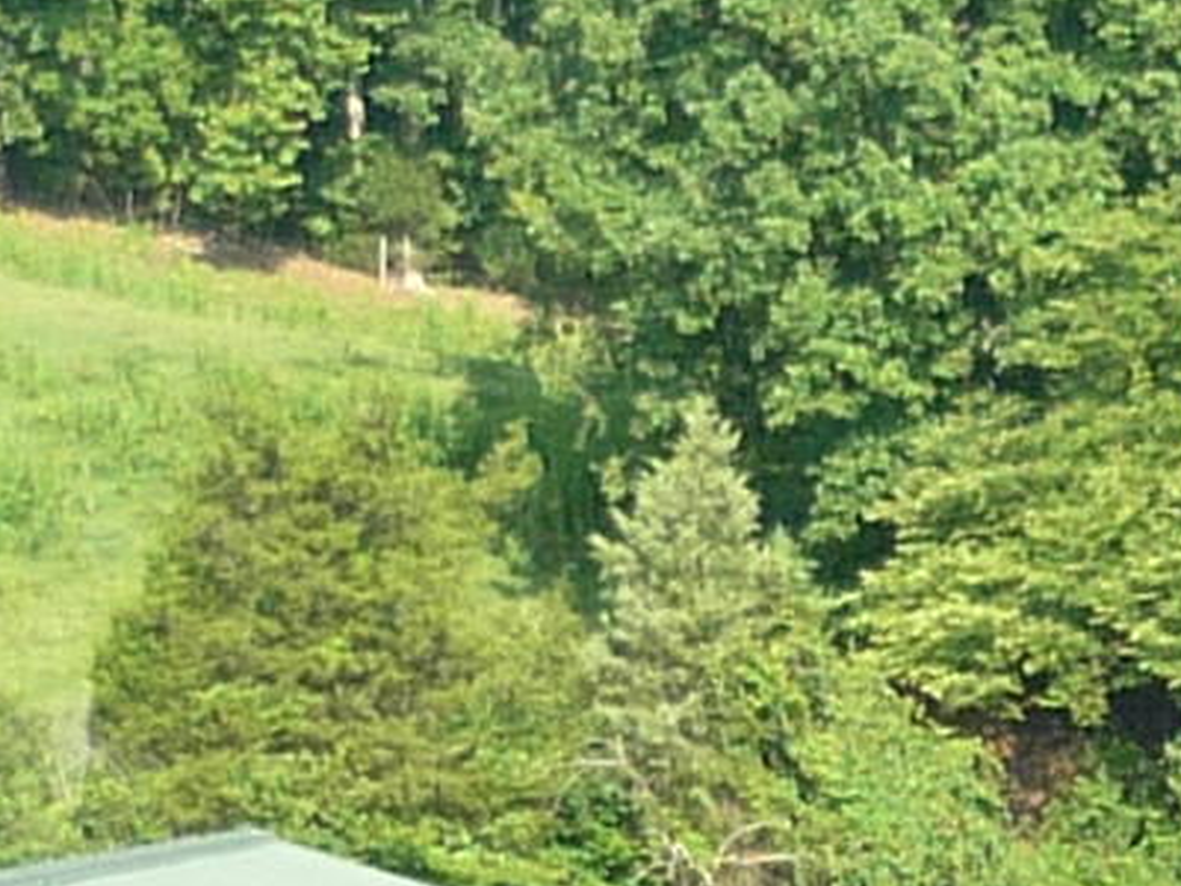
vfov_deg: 5.8
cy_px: 1152
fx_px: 8734
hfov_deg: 7.7
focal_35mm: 256
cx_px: 1408
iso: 100
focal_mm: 5.5
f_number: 2.8
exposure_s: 1/400
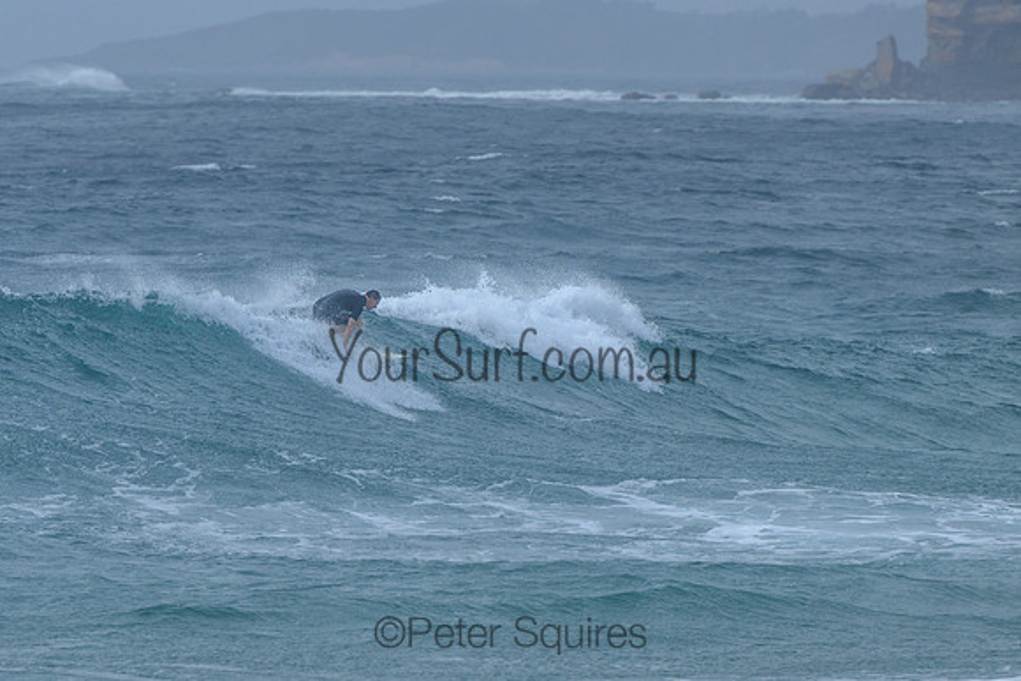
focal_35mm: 550
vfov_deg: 2.5
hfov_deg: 3.7
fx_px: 15611
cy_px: 395
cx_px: 362
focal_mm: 400
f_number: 8
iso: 500
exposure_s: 1/2000
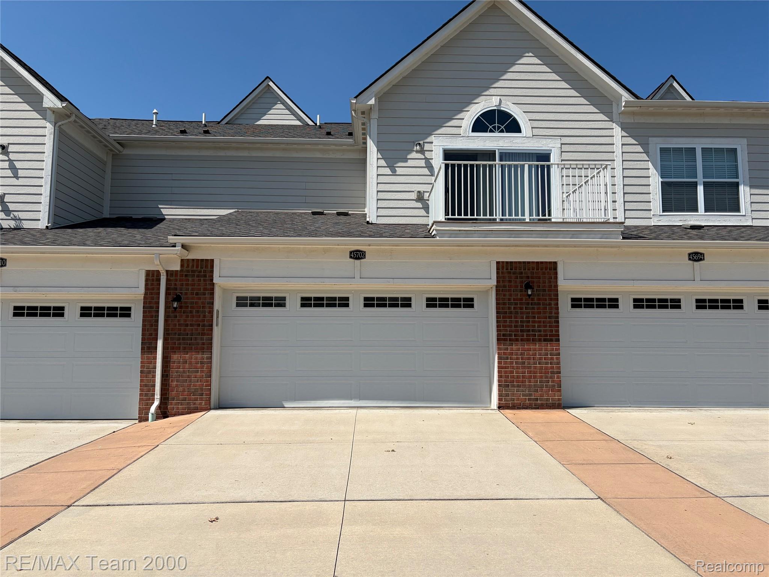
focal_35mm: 26
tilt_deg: +6.4
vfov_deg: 53.1
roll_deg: +0.2
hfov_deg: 67.3
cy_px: 288
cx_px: 384
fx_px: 578
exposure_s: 1/7813
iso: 64
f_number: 1.6
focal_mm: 5.96
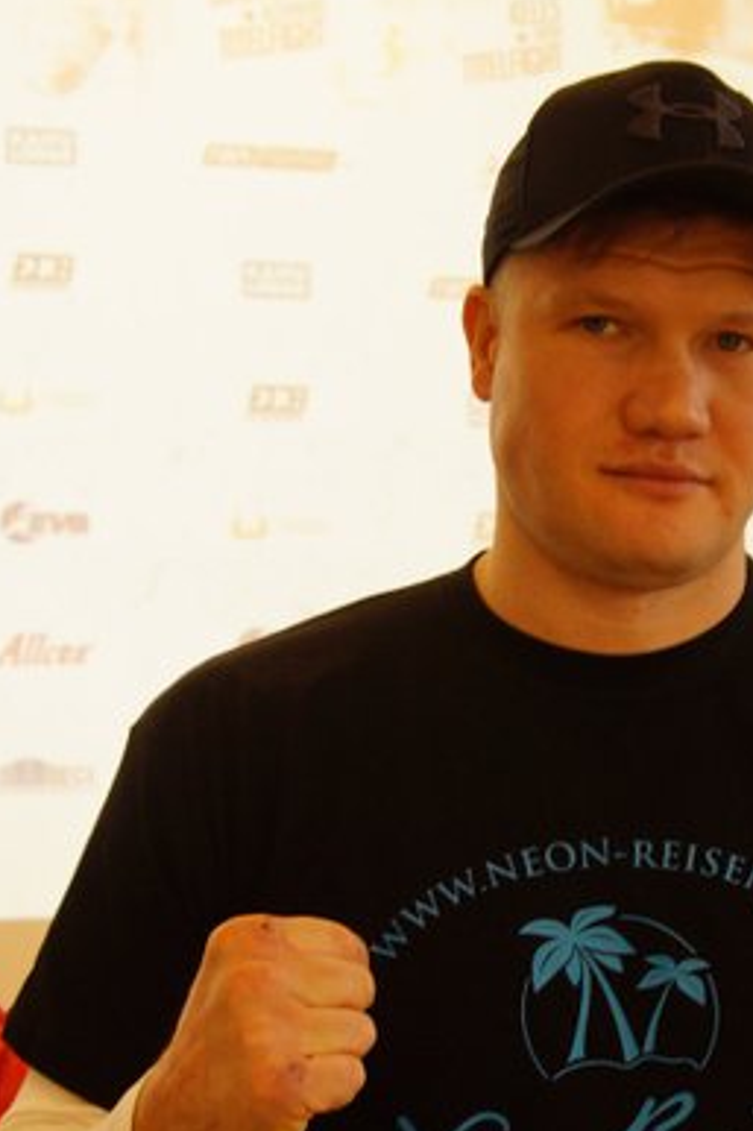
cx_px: 555
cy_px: 809
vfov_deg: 28.5
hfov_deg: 19.3
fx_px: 2198
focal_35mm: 70
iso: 1000
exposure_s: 1/50
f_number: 4.5
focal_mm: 30
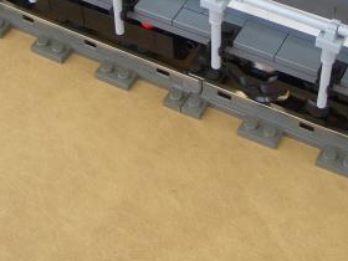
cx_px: 198
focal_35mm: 80
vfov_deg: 17.7
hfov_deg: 24.4
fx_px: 804
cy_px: -31
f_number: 2.6
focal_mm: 5.8
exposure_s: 1/100
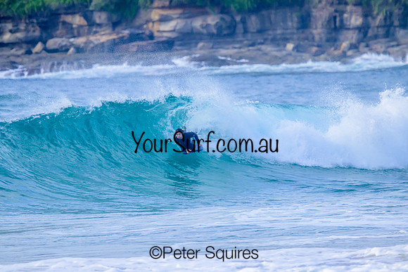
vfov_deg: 1.7
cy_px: 136
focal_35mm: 800
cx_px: 204
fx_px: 9068
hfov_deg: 2.6
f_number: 11
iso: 2200
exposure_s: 1/2000
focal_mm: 800
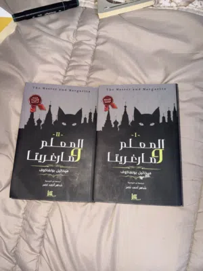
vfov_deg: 71.6
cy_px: 136
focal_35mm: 24
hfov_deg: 56.8
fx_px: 188
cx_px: 102
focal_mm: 6.76
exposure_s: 1/51
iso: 64
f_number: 1.78
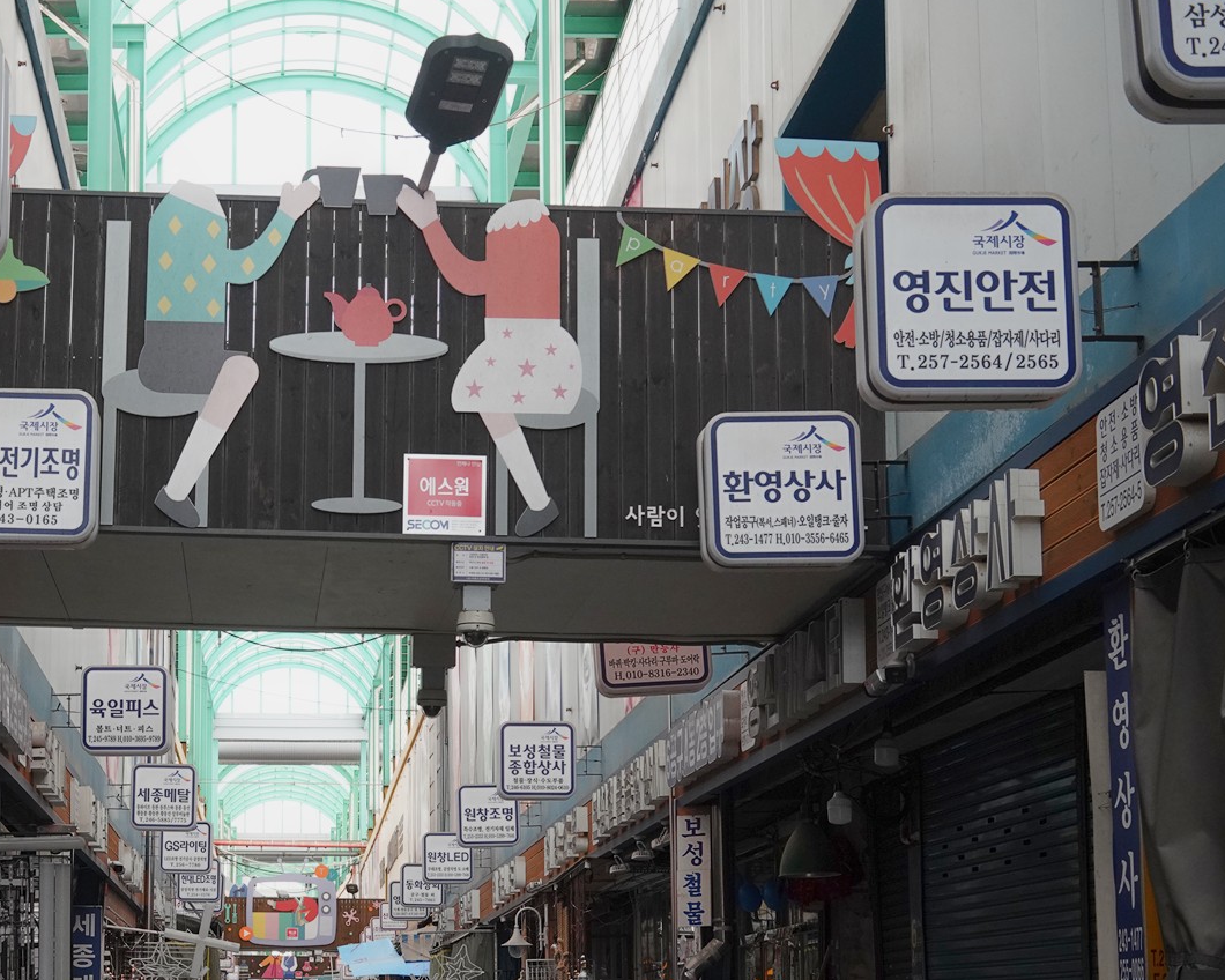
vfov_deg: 24.3
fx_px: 2248
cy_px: 758
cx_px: 276
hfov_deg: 29.9
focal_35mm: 62
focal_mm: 35
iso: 1600
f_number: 8
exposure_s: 1/100
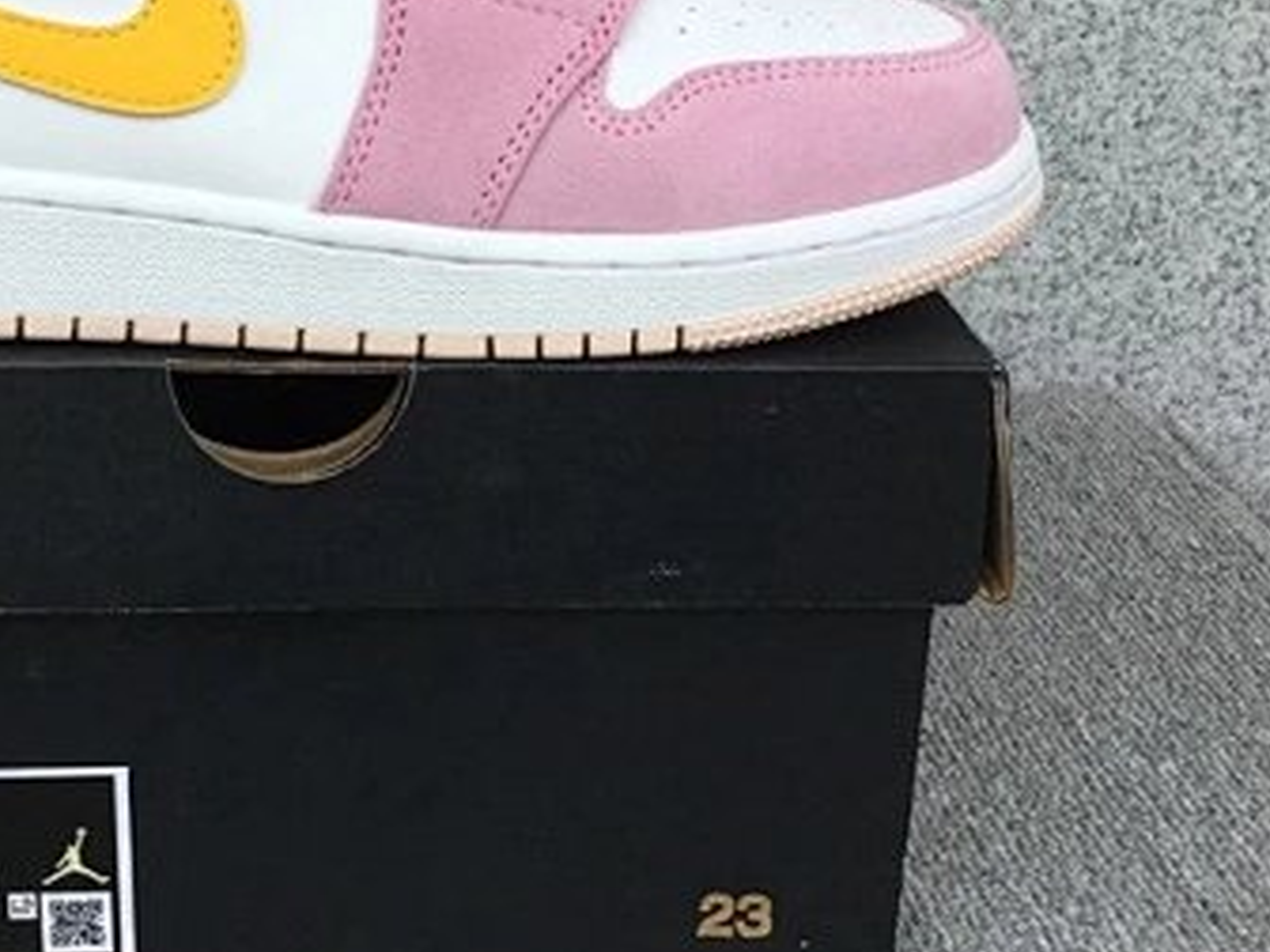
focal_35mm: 59
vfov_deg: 24.5
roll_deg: -0.9
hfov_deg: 32.0
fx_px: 2165
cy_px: 223
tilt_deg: -16.6
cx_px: 287
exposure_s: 1/318
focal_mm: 3.3
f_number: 2.4
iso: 25
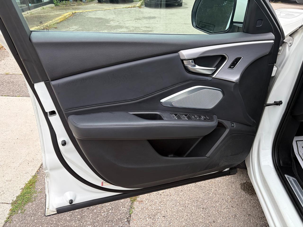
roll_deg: +2.3
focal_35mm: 26
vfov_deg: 53.1
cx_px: 152
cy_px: 114
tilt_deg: -35.0
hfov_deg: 67.3
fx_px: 228
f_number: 1.6
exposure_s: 1/647
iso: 50
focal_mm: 5.96
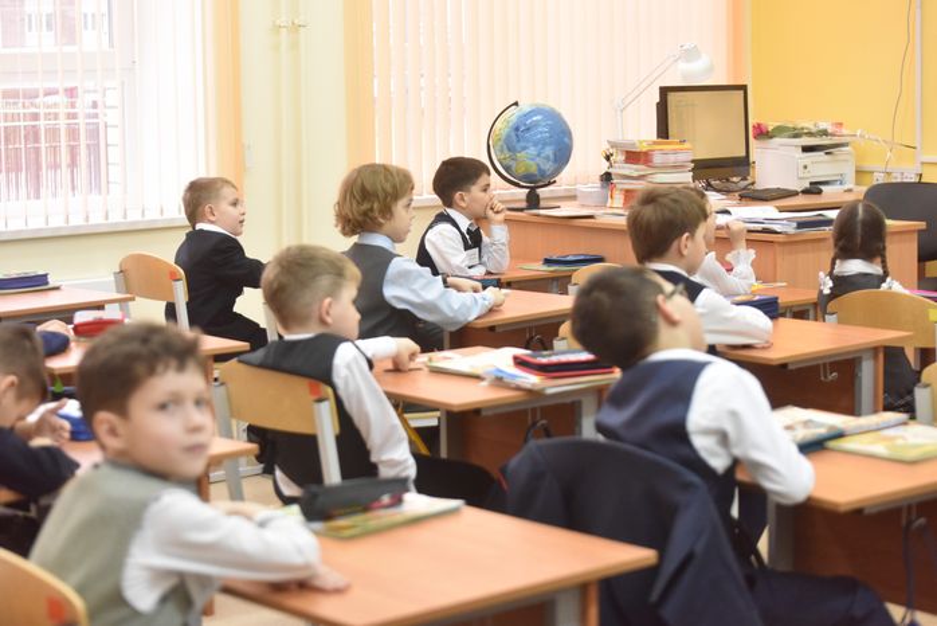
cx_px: 468
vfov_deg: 17.5
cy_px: 313
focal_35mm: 78
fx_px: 2031
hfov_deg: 26.0
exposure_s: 1/250
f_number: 4.5
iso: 4000
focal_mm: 78
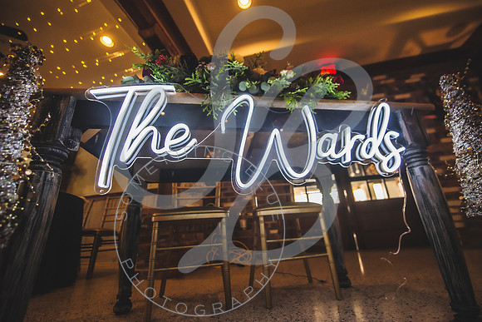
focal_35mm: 15
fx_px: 197
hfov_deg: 101.4
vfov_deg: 78.4
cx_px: 248
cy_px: 161
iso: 800
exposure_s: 1/400
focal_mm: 14
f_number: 2.8
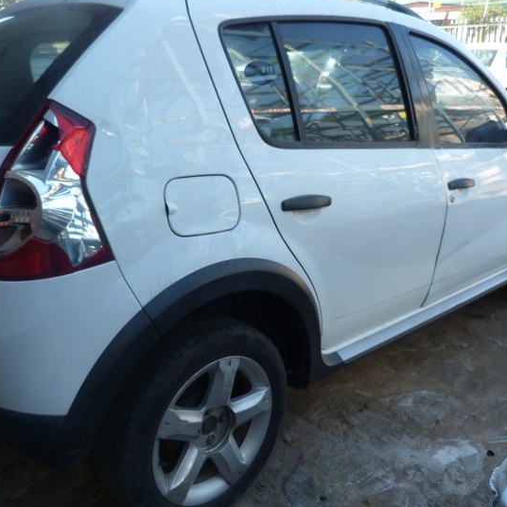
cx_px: 231
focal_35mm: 33
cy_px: 226
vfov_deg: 49.7
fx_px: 547
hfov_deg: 49.7
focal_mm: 4.5
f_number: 2.8
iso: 80
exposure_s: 1/100
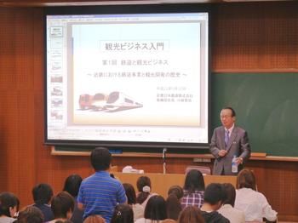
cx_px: 149
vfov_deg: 12.6
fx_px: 1007
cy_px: 112
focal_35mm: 117
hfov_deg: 16.8
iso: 125
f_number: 3.6
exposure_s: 1/20
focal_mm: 20.8
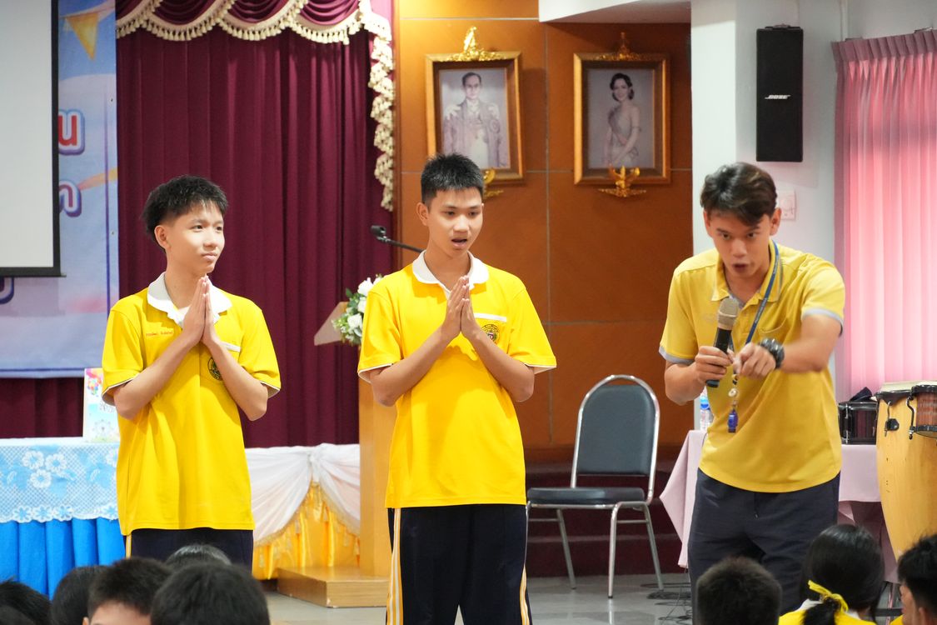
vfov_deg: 8.1
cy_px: 312
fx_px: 4411
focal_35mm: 170
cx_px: 468
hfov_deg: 12.1
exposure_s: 1/60
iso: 8000
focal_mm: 113
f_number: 5.6
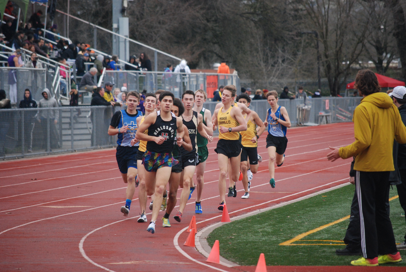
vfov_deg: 5.6
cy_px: 136
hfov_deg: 8.3
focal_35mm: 248
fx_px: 2795
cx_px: 203
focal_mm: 165
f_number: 5.3
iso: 1000
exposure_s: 1/1600
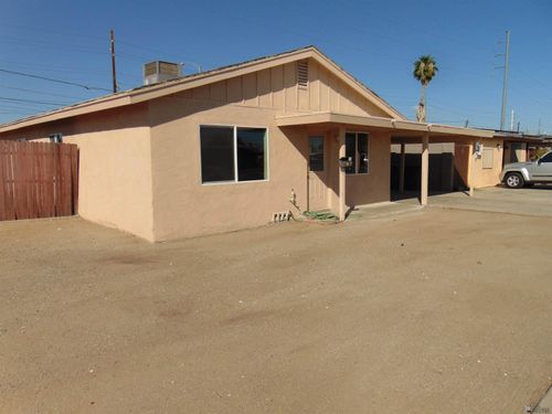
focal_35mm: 25
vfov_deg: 54.9
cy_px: 207
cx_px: 276
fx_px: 399
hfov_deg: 69.4
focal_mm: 4.5
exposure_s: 1/500
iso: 80
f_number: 7.7
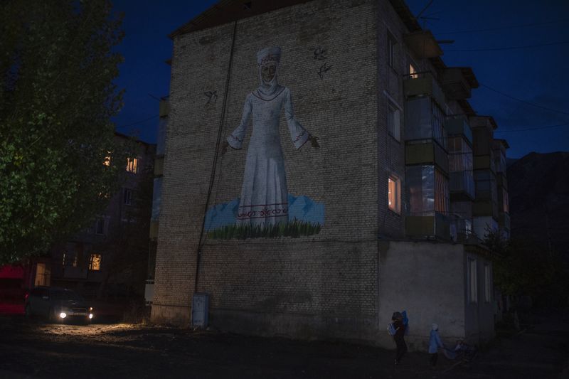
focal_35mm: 35
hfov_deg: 54.4
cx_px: 284
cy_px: 190
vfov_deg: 37.8
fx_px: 553
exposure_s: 1/100
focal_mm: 35
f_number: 1.4
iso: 2000
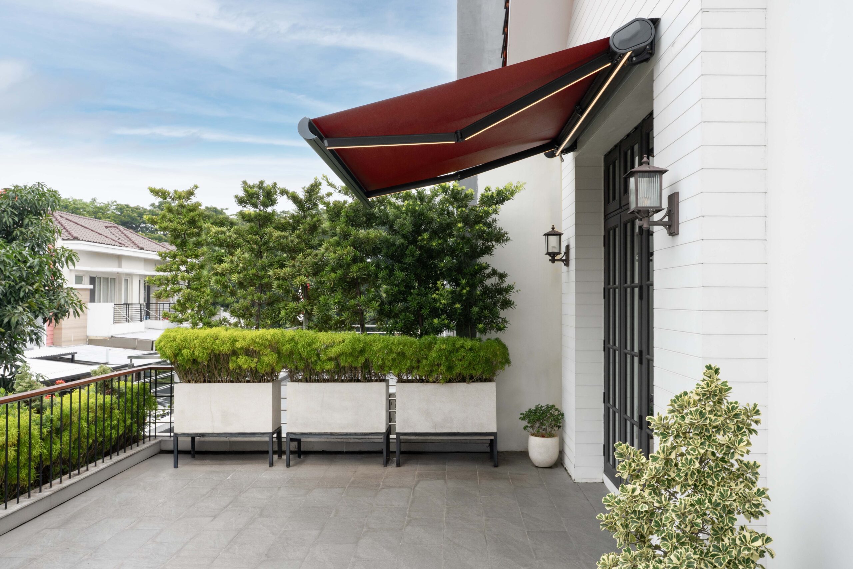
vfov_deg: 42.7
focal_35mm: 31
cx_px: 426
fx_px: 727
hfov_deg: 60.8
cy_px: 284
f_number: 16
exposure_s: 1/100
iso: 500
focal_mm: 30.7
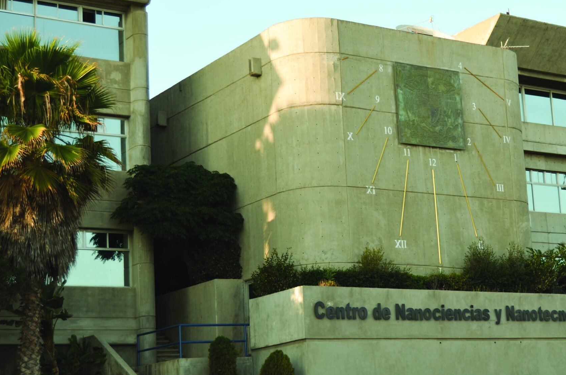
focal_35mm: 75
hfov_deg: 27.0
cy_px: 189
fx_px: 1172
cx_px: 364
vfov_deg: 18.2
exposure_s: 1/200
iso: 100
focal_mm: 35
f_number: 4.5
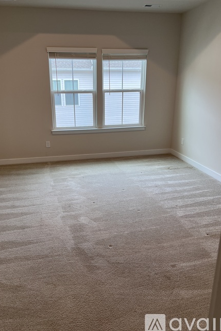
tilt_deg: -18.1
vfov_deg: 65.5
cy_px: 163
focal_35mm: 28
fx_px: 258
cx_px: 99
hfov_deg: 46.3
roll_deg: +1.5
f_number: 1.5
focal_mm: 5.7
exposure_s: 1/160
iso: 50
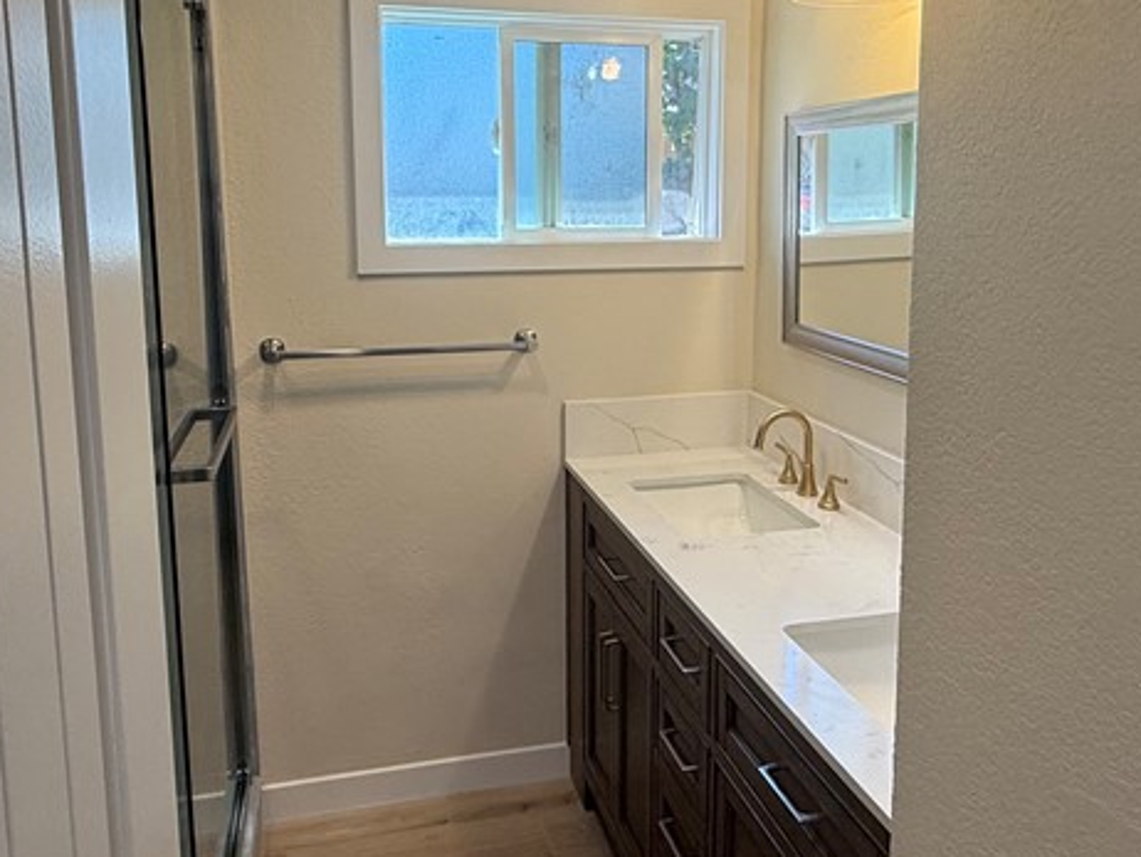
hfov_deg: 58.3
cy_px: 336
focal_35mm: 31
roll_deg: +0.5
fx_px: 1022
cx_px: 603
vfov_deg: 45.2
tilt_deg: -8.3
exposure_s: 1/120
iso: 80
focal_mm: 2.22
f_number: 2.2
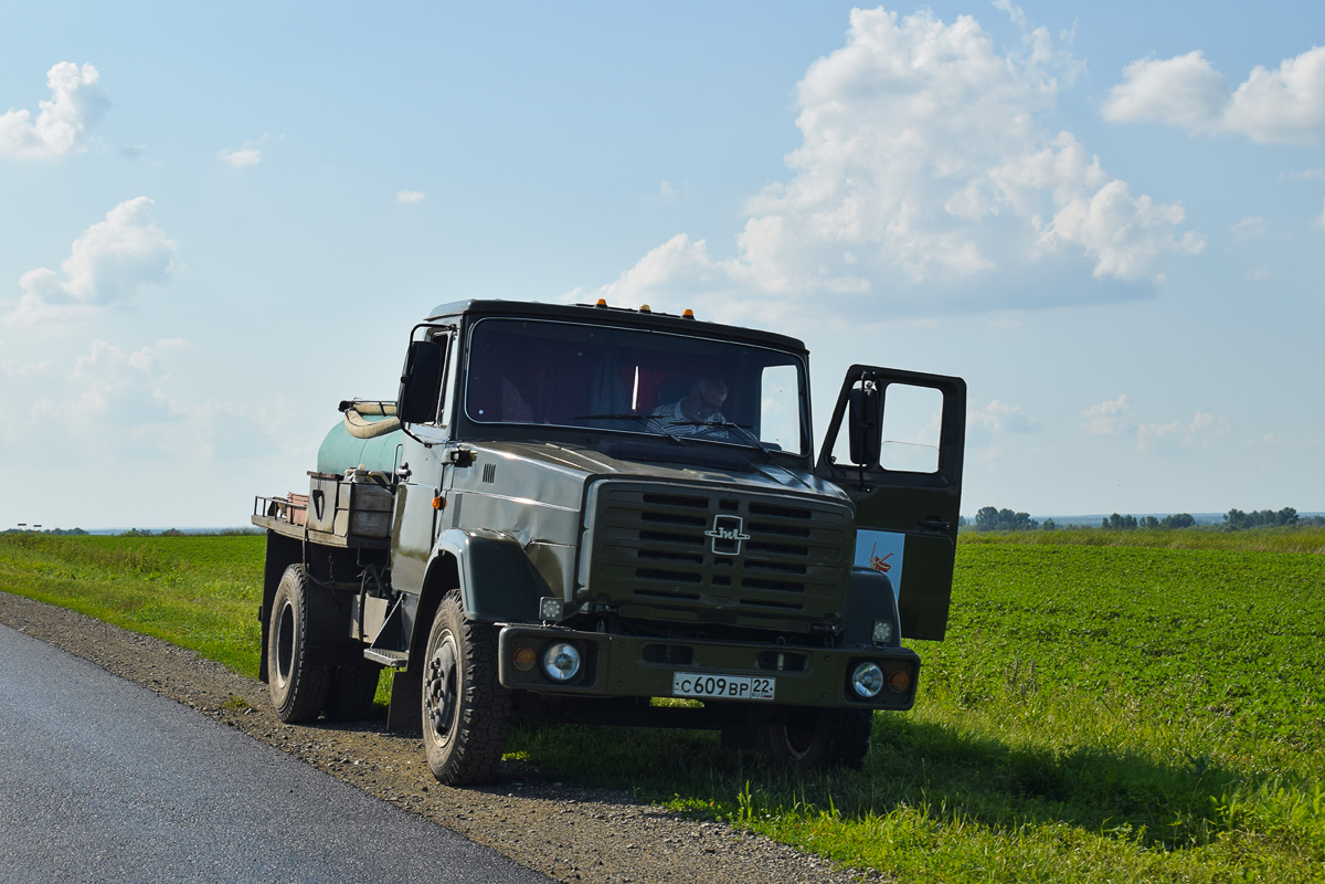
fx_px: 2098
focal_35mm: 57
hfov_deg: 35.1
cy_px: 442
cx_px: 662
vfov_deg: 23.8
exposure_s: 1/1000
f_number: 7.1
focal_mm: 38
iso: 200
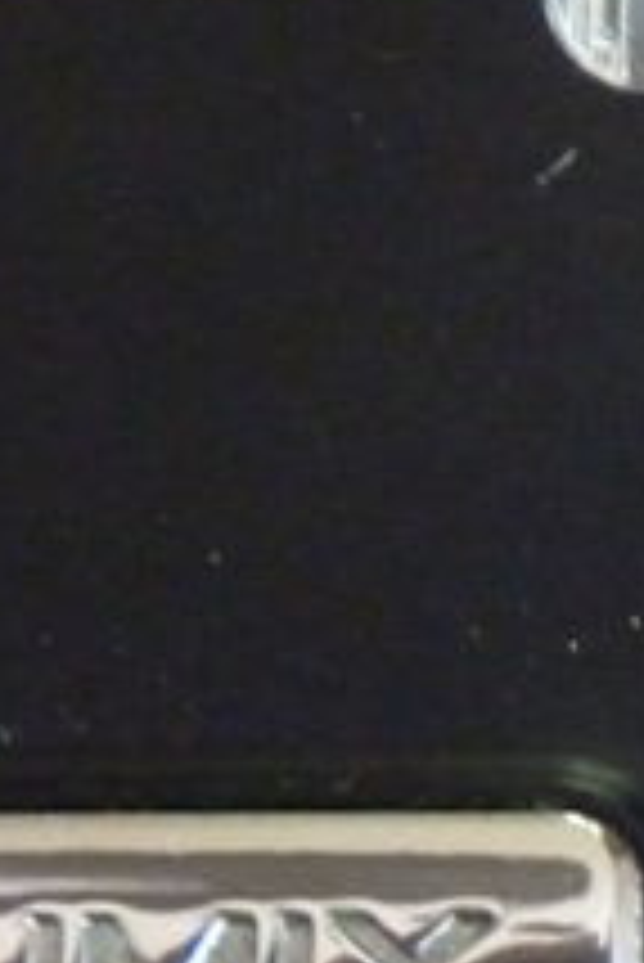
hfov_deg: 5.2
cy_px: 936
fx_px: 6885
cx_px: 1554
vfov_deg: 8.0
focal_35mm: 257
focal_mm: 9.5
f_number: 3.2
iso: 800
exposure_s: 1/40
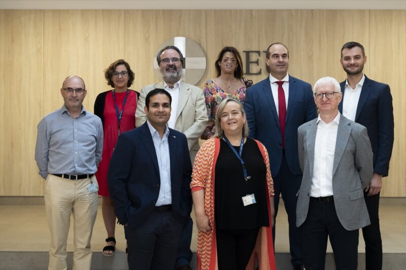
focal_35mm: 44
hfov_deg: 44.5
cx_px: 203
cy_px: 135
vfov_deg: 30.5
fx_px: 496
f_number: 3.5
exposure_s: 1/200
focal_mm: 44
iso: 1600
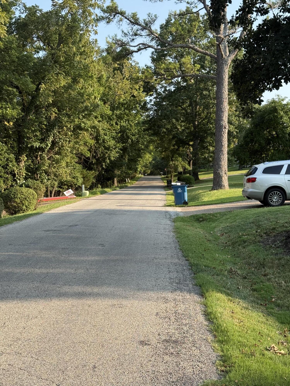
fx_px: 536
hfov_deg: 30.3
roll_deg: -0.3
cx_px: 145
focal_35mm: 48
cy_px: 193
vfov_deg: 39.7
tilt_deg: -3.8
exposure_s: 1/1070
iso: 64
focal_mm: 6.76
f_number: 1.78
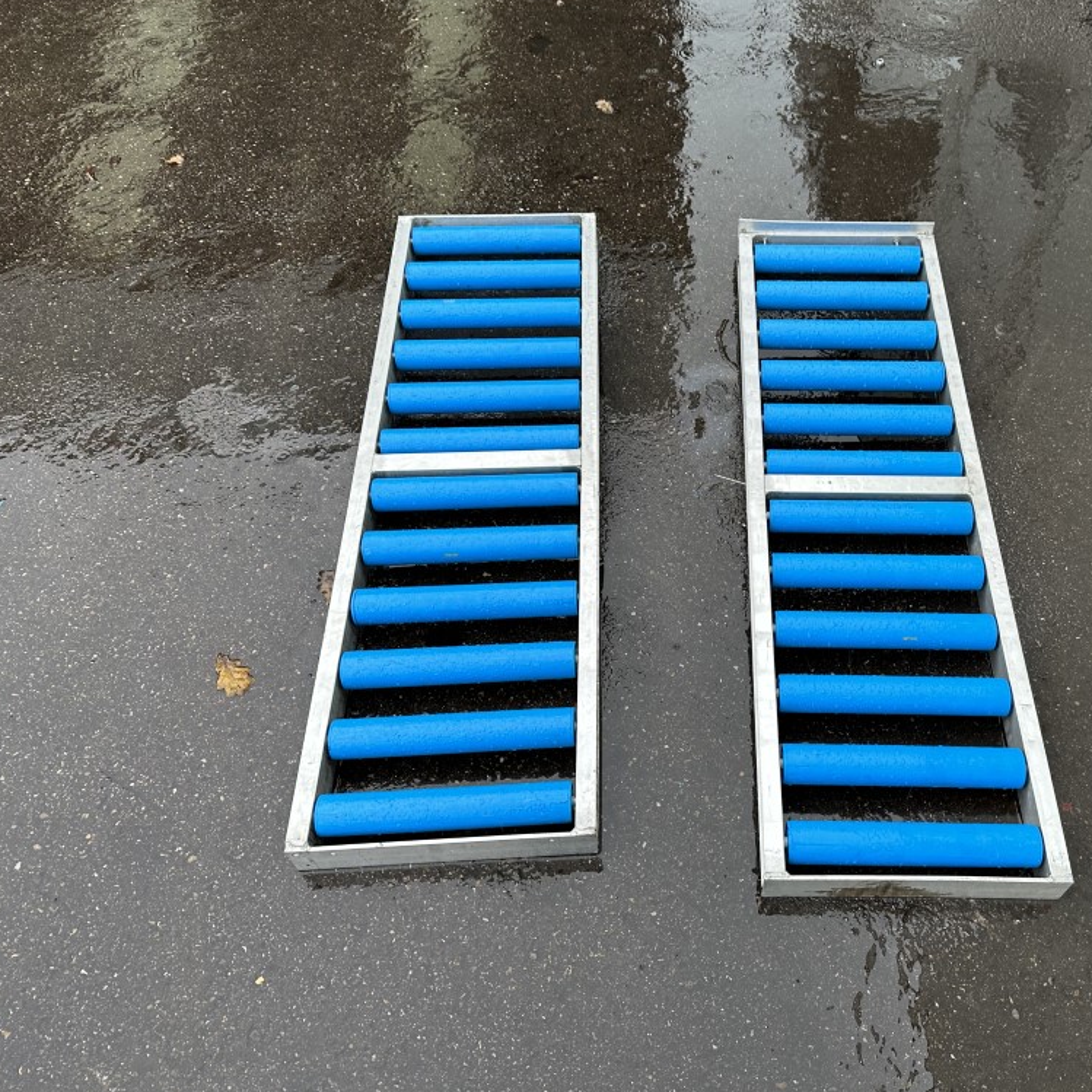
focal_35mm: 29
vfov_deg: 55.6
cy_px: 547
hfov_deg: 54.6
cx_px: 716
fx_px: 1035
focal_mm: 6.86
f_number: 1.78
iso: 80
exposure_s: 1/121
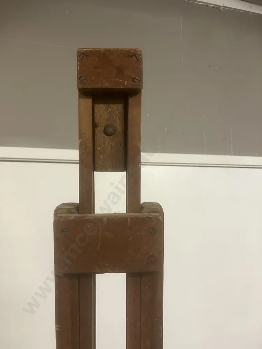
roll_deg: +1.6
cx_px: 131
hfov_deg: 49.7
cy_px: 174
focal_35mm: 28
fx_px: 283
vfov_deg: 63.4
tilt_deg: +7.4
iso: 125
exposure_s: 1/50
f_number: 1.8
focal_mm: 3.99
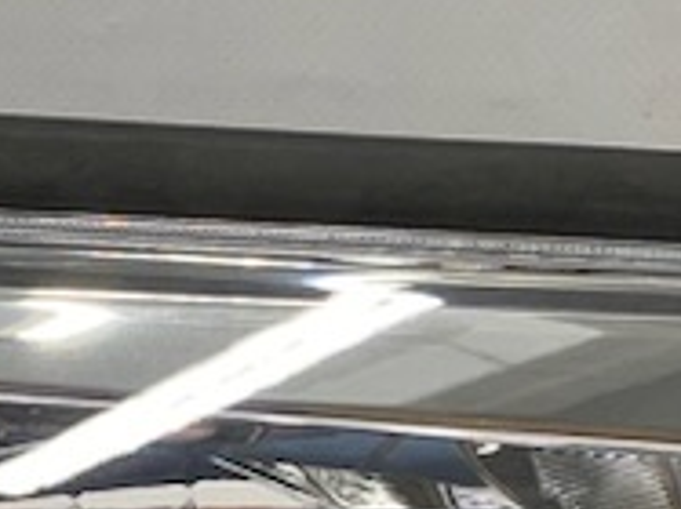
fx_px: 3500
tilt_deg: -17.5
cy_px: 651
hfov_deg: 10.3
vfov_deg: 8.2
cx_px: -630
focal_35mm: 178
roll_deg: -0.3
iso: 125
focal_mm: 4.25
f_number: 1.8
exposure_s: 1/100
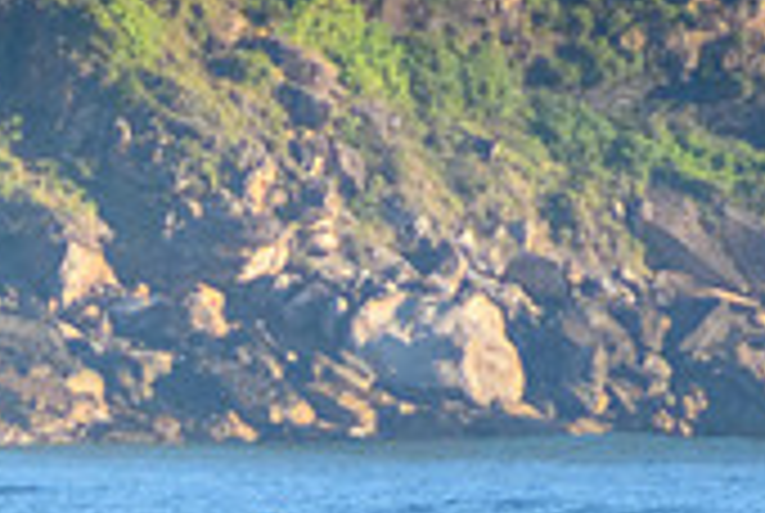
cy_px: 677
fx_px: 43510
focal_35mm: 2044
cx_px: -135
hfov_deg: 1.0
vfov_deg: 0.7
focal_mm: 400
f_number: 5.6
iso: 1100
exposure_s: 1/2500
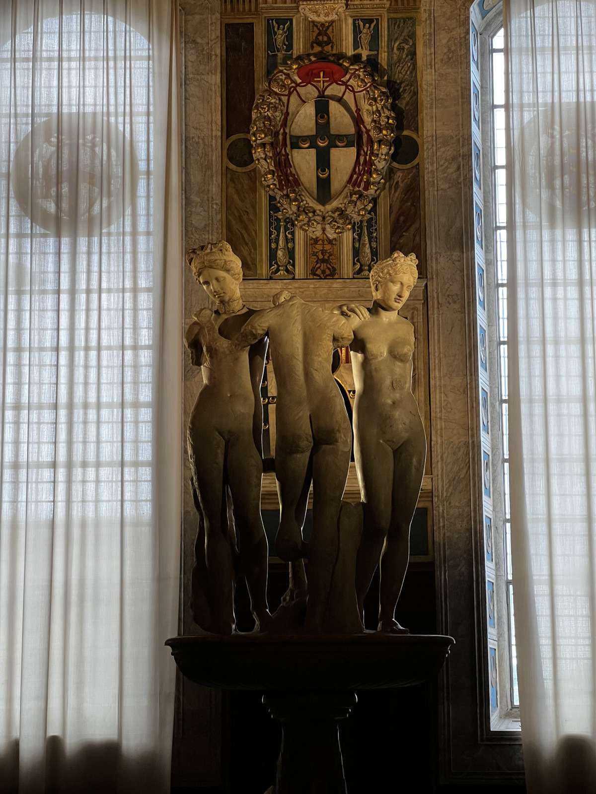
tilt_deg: +11.6
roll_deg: +0.9
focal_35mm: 77
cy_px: 397
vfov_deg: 25.3
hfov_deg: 19.1
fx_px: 1768
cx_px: 298
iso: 160
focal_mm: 9
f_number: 2.8
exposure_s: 1/121
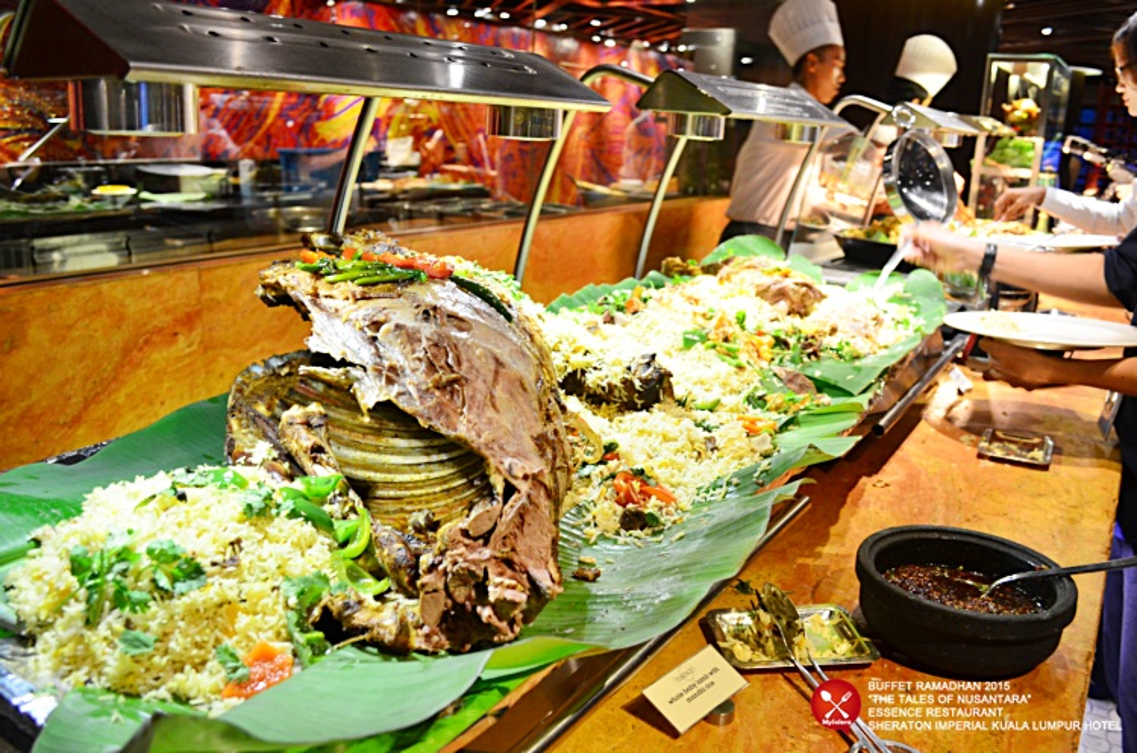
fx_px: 946
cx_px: 568
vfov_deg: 43.4
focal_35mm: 30
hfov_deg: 62.0
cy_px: 376
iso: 800
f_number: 5
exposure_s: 1/20
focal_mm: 20
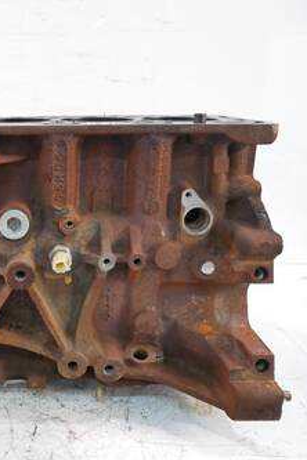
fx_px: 460
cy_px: 247
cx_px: 8
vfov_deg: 53.1
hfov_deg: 34.0
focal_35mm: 36
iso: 1000
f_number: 3.5
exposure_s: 1/60
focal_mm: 12
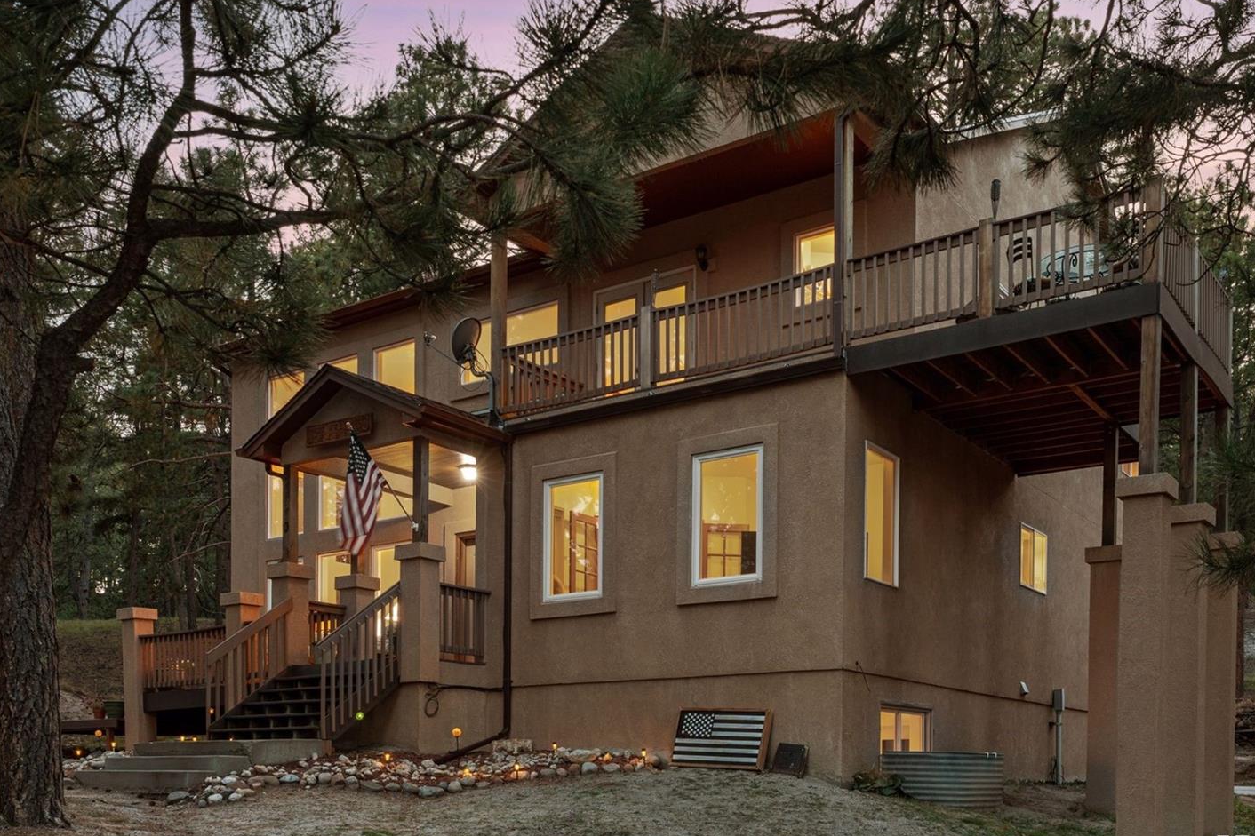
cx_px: 649
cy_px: 390
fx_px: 1185
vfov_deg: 38.9
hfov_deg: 55.8
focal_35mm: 34
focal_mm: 30
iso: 500
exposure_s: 1/1.25
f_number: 8
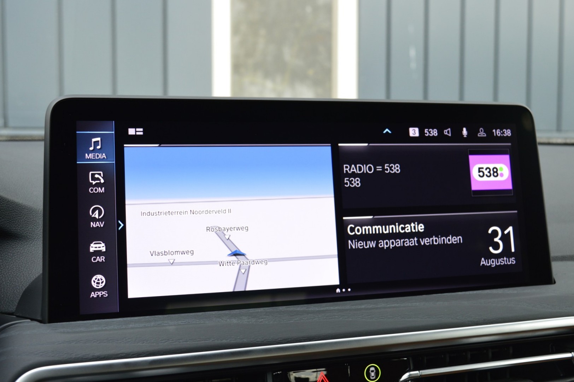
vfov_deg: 31.8
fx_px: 669
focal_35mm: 42
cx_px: 287
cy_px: 191
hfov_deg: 46.4
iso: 560
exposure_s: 1/60
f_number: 8
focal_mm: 28
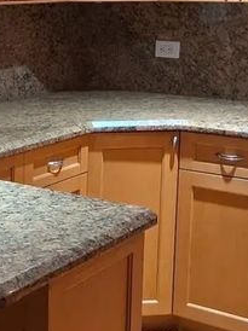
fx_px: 775
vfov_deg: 24.1
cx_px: 5
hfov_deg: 17.8
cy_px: 136
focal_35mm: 81
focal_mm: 3.98
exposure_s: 1/60
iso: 320
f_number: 1.8
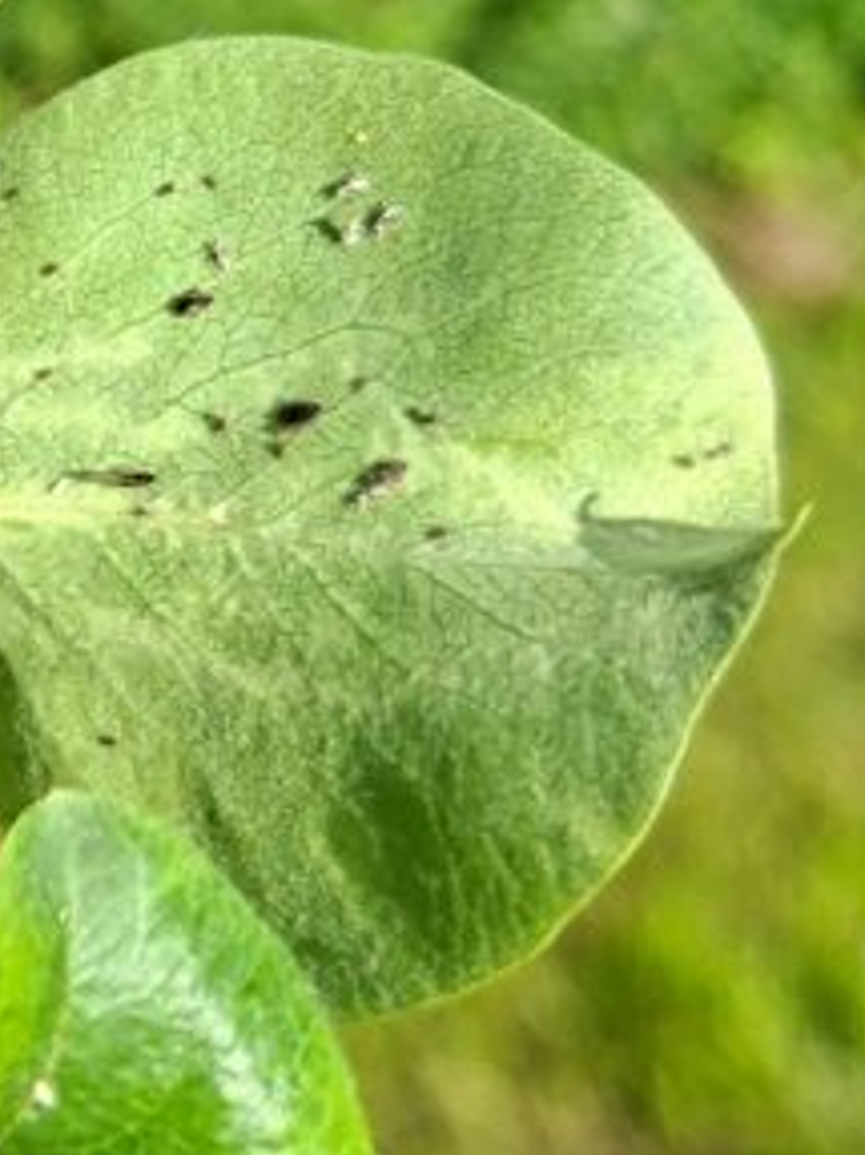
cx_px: -495
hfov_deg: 16.2
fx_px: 2734
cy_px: 451
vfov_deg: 23.8
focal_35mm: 82
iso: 50
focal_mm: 5.54
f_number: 1.8
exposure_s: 1/966
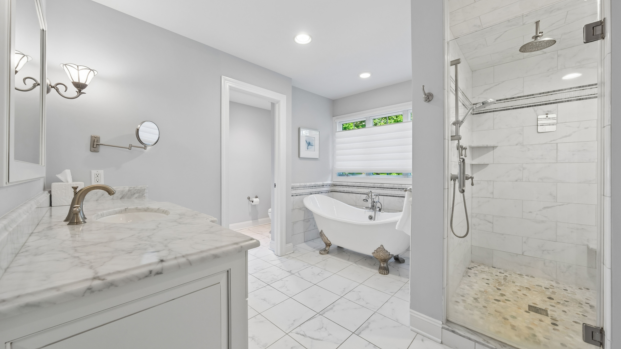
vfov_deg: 78.4
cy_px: 175
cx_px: 312
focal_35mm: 13
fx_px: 214
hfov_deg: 110.8
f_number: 8
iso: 200
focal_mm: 8
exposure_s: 1/7
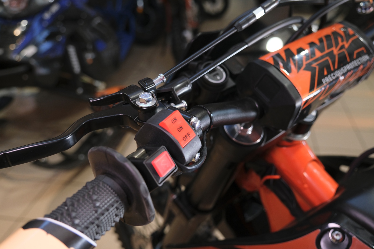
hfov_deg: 58.7
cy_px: 124
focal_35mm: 32
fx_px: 332
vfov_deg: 41.1
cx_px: 187
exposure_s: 1/200
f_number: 4
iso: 1250
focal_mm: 21.2
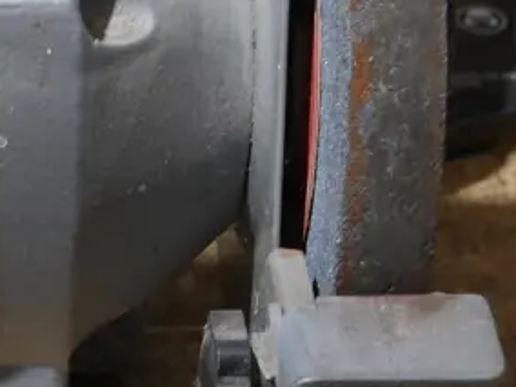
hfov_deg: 11.0
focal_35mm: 173
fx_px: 2579
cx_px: -253
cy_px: 180
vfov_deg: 8.6
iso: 640
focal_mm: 24
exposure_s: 1/60
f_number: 5.2
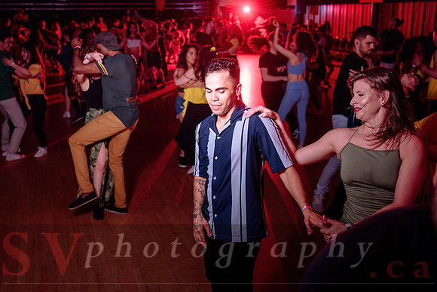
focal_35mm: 44
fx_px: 538
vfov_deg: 30.3
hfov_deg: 44.1
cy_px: 146
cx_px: 185
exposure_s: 1/160
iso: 800
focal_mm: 36
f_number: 2.8
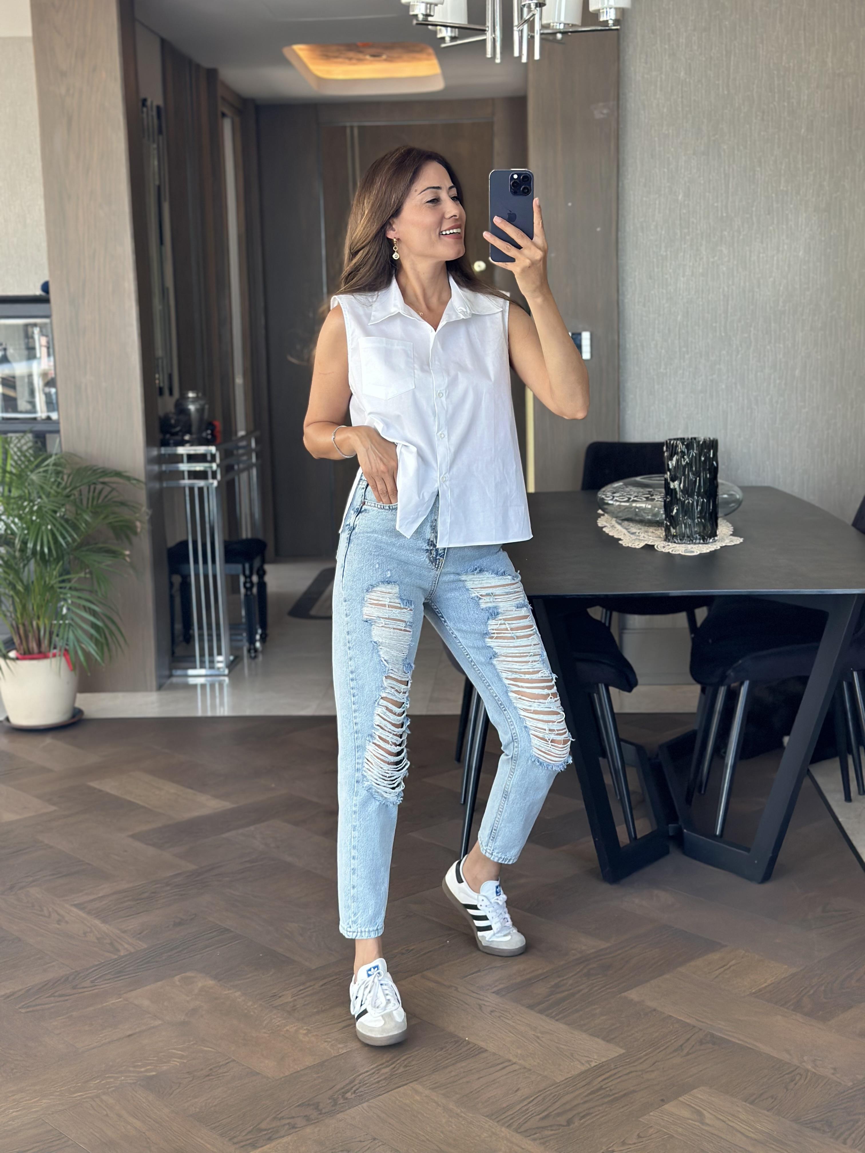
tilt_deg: -16.5
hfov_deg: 30.3
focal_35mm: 48
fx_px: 1599
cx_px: 432
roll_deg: +1.9
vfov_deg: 39.7
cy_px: 576
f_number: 1.78
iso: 125
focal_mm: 6.86
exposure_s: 1/103
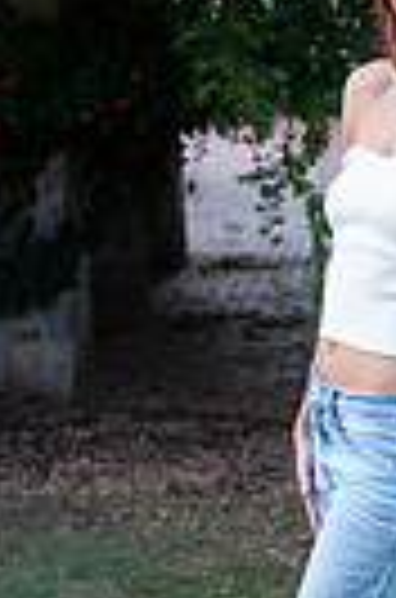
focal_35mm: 129
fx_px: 2140
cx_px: 443
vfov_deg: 15.9
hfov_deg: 10.4
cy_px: 247
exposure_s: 1/200
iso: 100
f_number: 2.8
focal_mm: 38
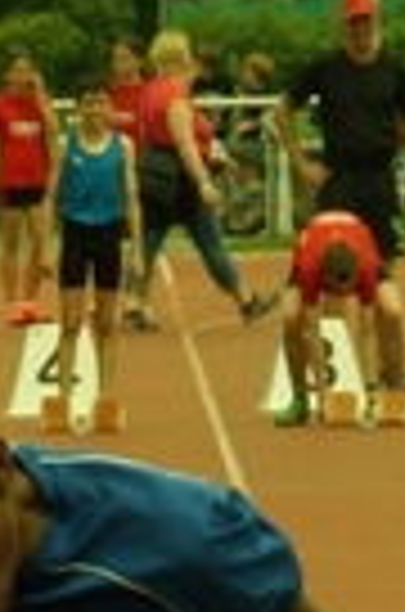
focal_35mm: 1074
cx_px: 74
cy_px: 796
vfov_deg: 1.9
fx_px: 18215
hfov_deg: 1.3
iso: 400
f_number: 14
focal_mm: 180
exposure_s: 1/320
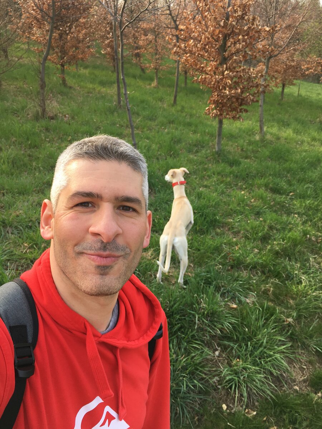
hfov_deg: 48.2
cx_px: 161
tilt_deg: -17.8
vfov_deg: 61.7
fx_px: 360
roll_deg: +1.4
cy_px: 214
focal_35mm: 29
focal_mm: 4.15
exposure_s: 1/291
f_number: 2.2
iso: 25
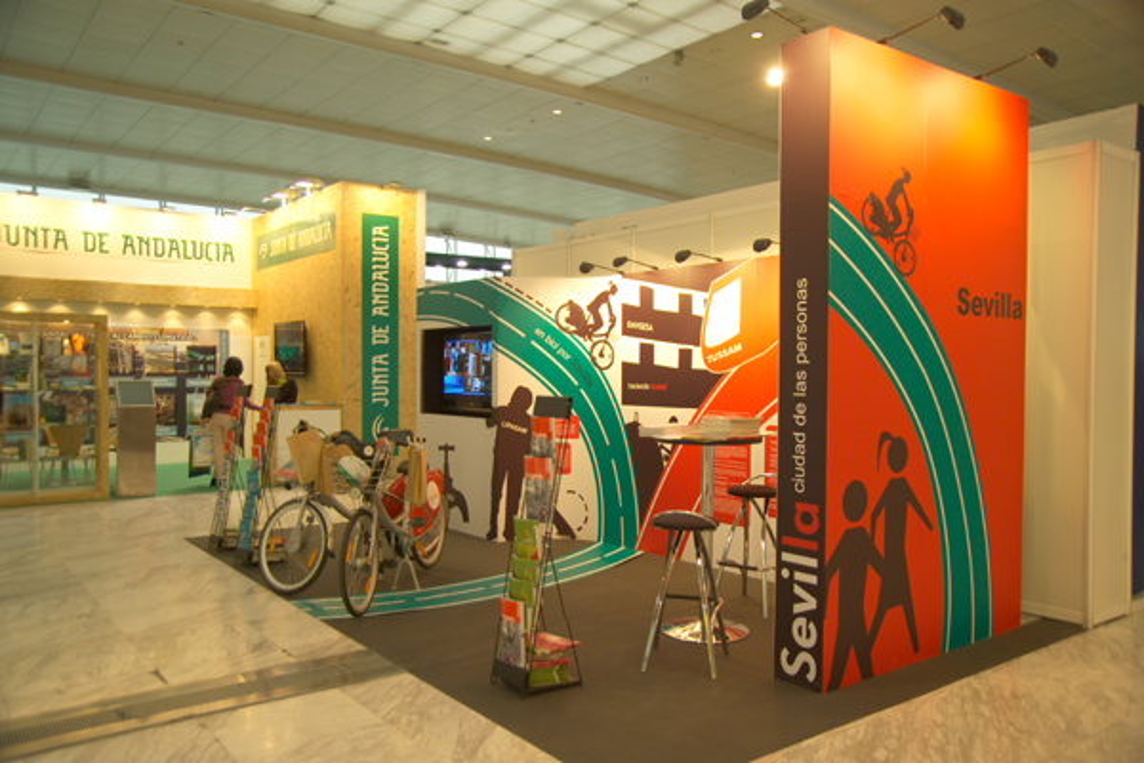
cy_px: 382
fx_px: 921
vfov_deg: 45.0
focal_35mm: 29
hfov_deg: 63.7
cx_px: 572
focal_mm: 29
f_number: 4
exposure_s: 1/20
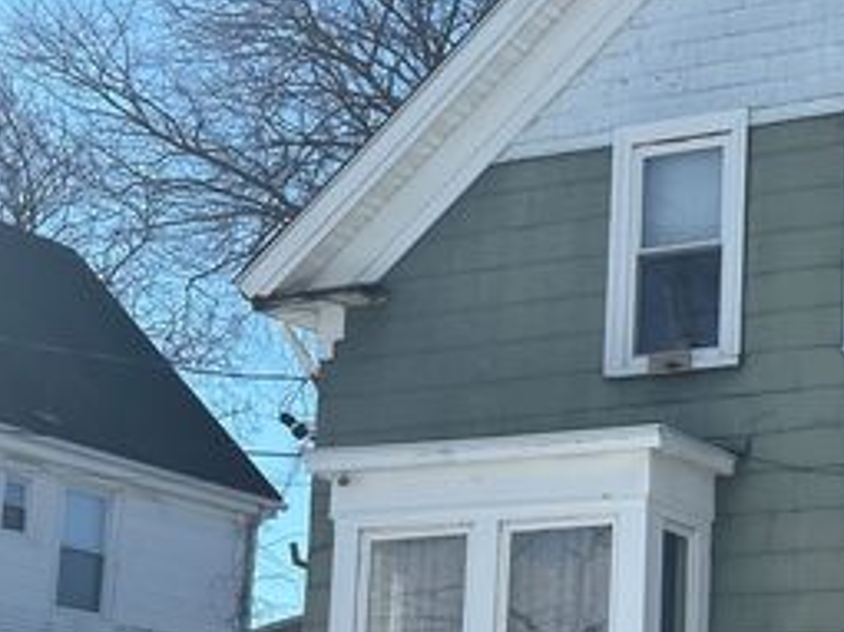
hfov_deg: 20.4
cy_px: 472
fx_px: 2291
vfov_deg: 15.6
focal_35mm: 94
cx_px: 794
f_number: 1.78
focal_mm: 6.86
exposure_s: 1/4785
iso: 64
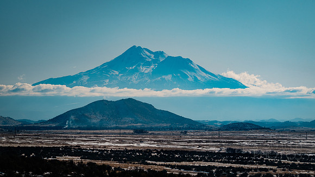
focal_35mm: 146
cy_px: 72
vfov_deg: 8.3
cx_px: 154
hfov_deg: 14.8
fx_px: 1217
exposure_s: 1/8000
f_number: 2.5
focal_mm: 90
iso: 160
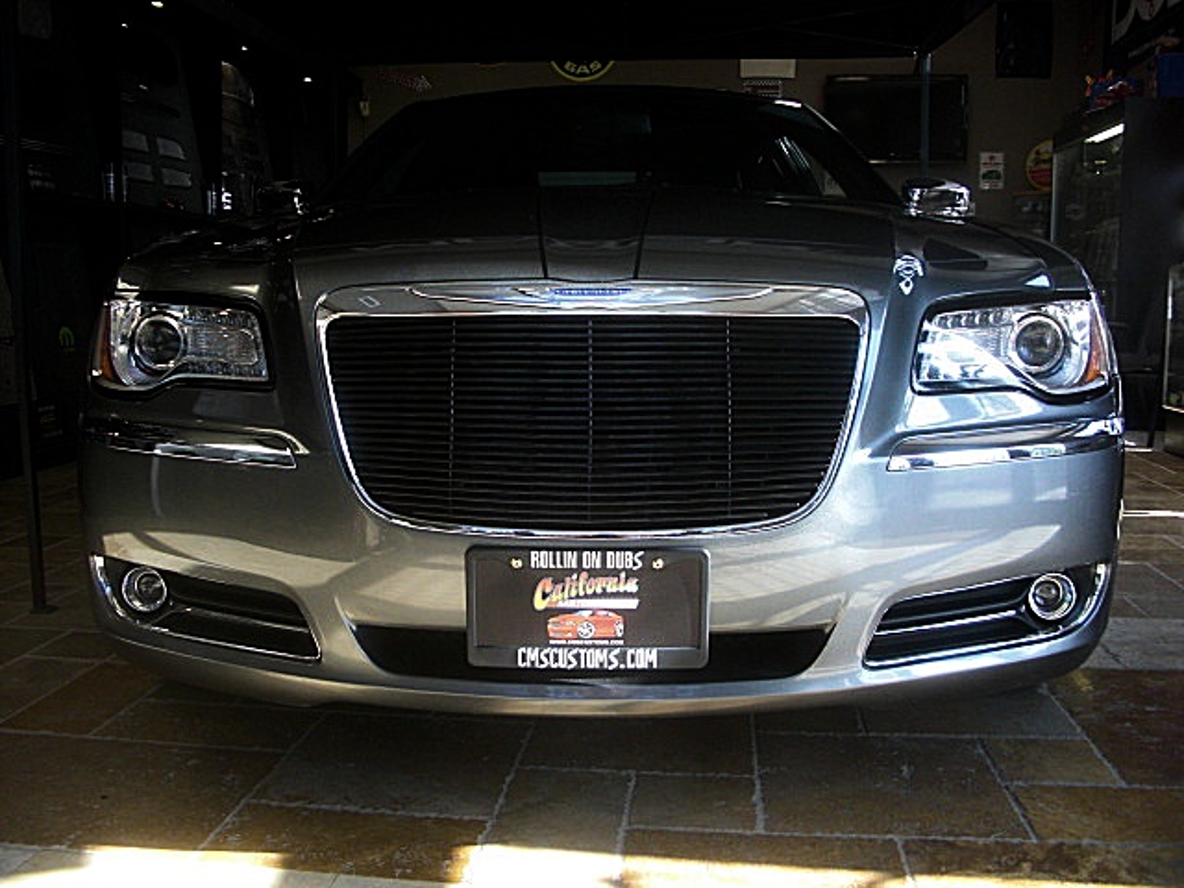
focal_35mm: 36
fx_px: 1231
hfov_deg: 51.4
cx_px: 592
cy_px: 444
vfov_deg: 39.7
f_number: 2.8
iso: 200
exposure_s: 1/125
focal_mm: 6.3
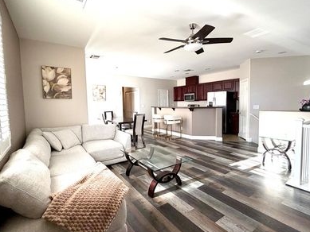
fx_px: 161
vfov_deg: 71.6
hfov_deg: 87.7
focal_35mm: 18
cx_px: 159
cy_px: 112
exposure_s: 1/121
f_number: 2.2
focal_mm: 2.22
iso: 200
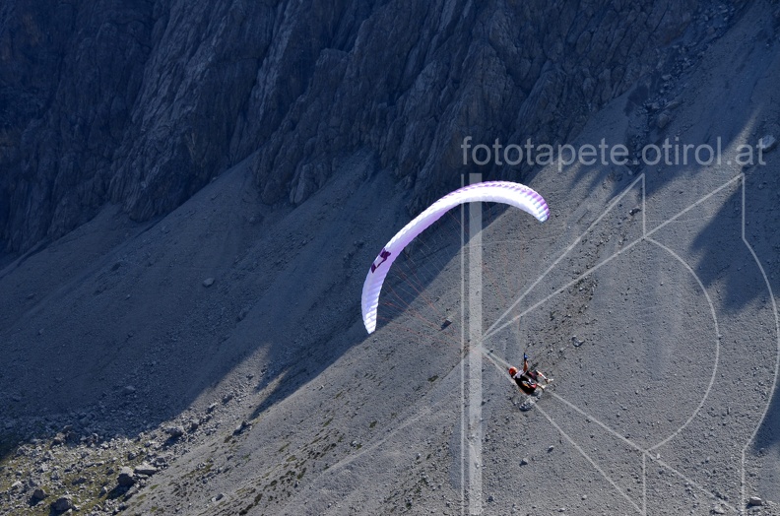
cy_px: 258
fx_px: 3404
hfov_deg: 13.1
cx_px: 390
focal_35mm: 158
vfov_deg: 8.7
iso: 200
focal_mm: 105
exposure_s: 1/320
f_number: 10
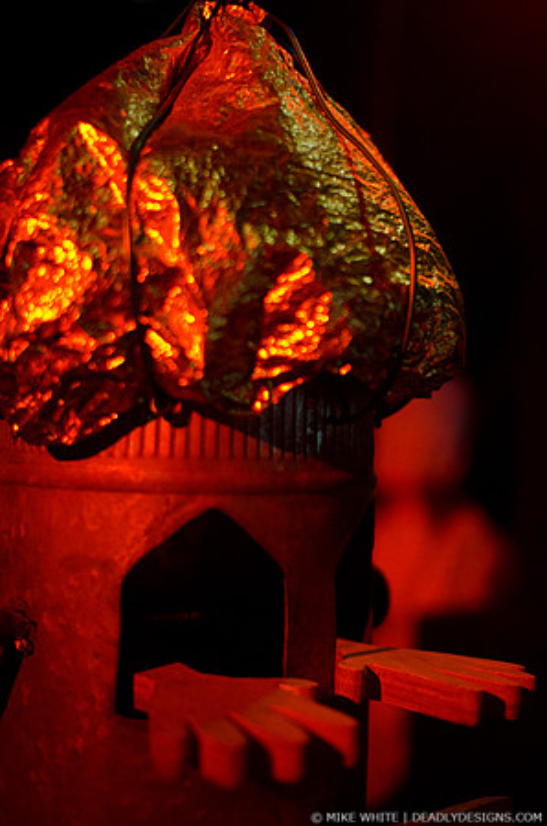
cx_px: 274
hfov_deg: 29.7
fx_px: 1030
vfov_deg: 43.7
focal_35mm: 45
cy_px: 413
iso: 1600
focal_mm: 30
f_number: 1.6
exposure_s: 1/320
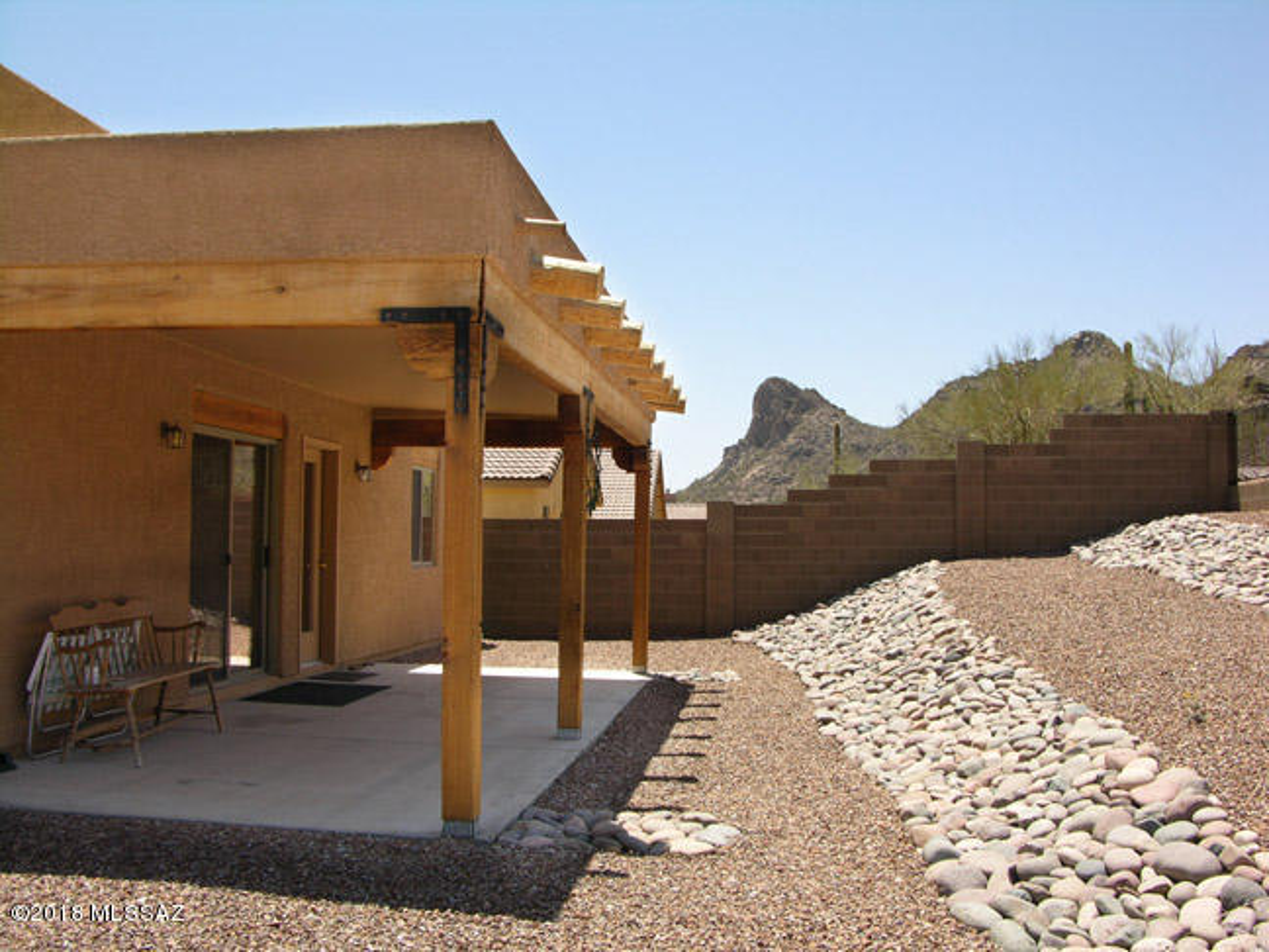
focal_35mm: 35
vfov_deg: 40.7
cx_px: 634
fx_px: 1283
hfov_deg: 52.6
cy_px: 476
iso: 50
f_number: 5.6
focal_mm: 8.9
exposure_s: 1/125
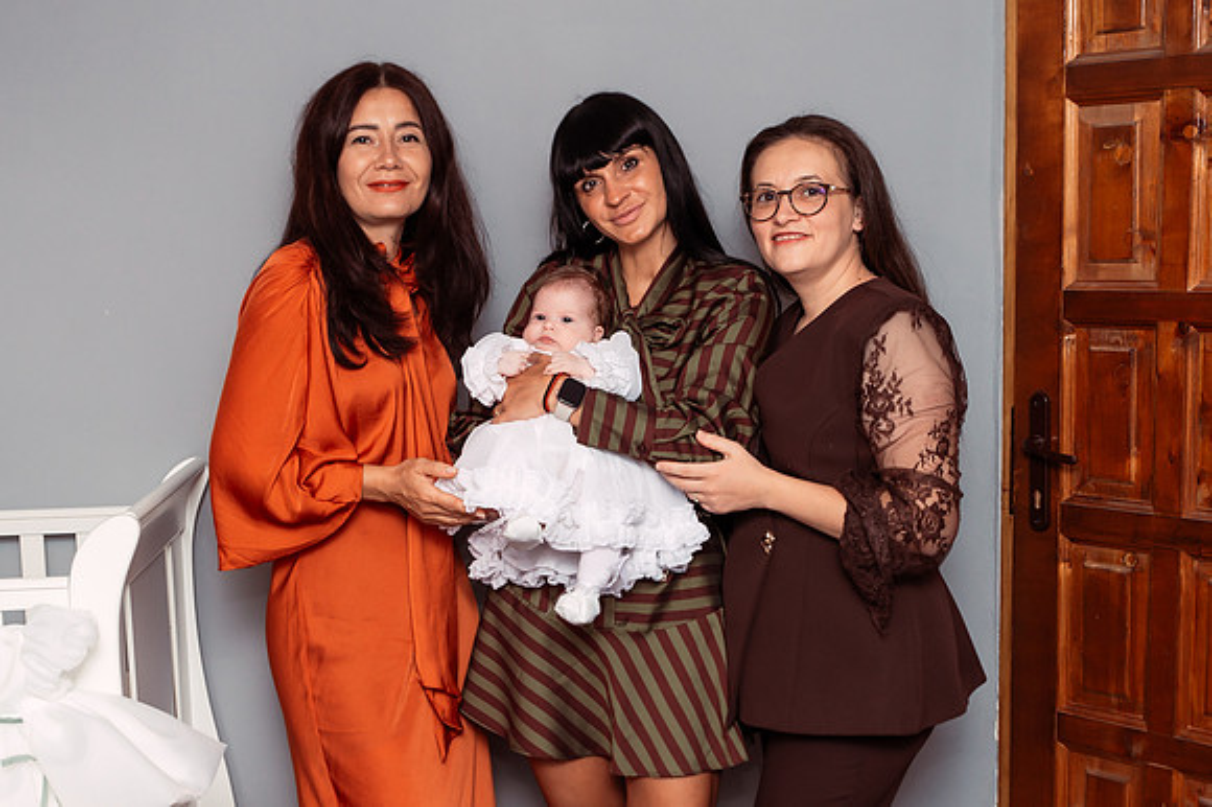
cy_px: 451
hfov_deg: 37.4
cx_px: 526
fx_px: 1787
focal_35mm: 53
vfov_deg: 25.4
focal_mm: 40
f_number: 3.5
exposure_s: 1/250
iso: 500
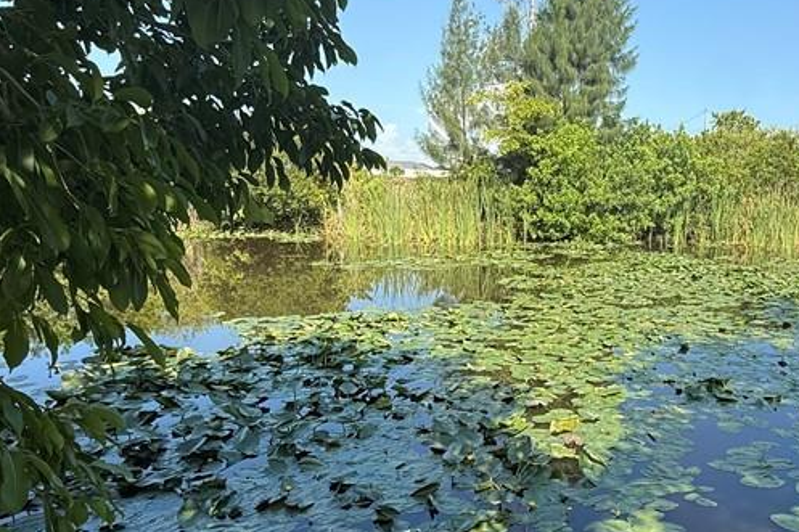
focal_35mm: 30
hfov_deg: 59.0
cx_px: 588
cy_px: 310
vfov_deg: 43.4
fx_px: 666
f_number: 2.2
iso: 50
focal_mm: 2.22
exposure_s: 1/820
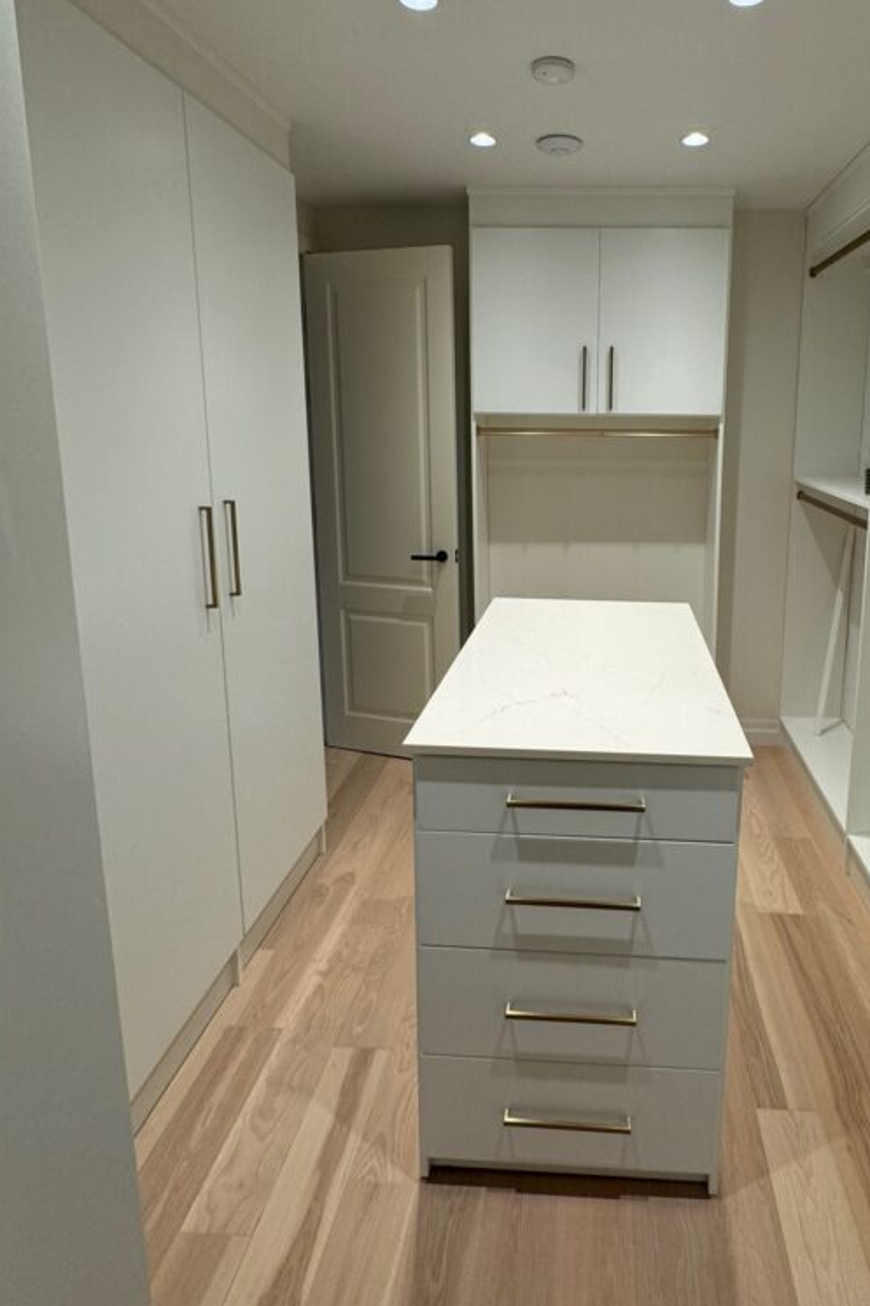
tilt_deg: -5.5
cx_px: 576
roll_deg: +0.4
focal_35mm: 20
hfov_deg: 60.5
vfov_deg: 83.1
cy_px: 532
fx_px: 725
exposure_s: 1/120
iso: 100
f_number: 2.2
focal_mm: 2.22
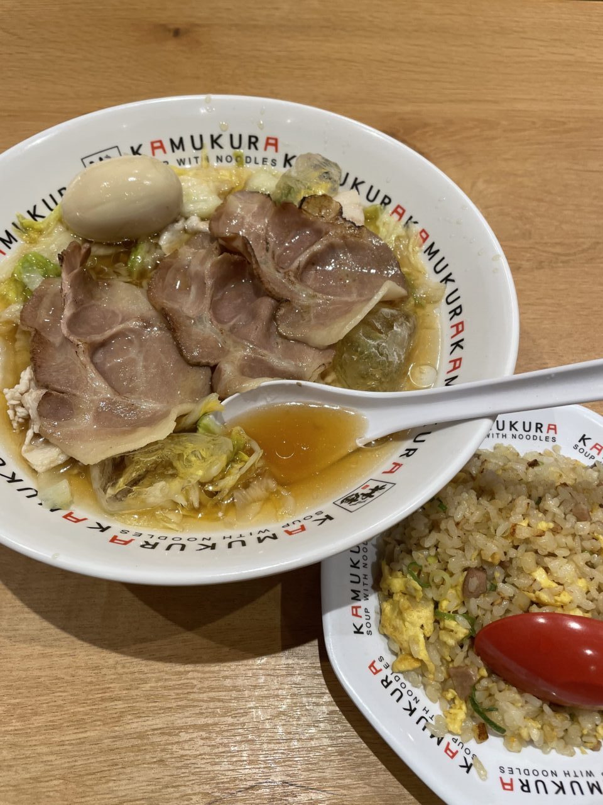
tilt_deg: -57.5
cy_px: 402
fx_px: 604
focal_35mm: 26
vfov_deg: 67.3
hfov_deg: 53.1
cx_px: 302
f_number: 1.6
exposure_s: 1/105
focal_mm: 4.2
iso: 100
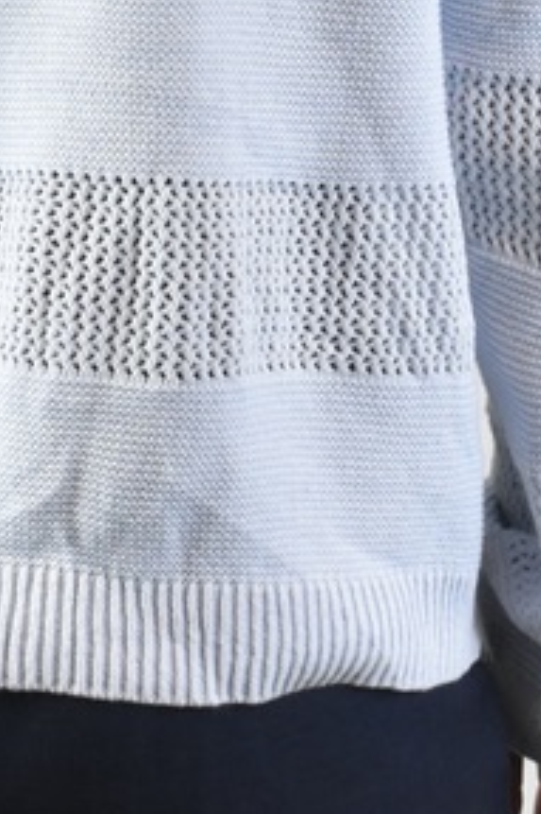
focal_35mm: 176
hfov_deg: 7.8
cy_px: -218
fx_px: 3969
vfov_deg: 11.4
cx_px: 57
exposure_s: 1/60
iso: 1600
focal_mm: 31
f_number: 16
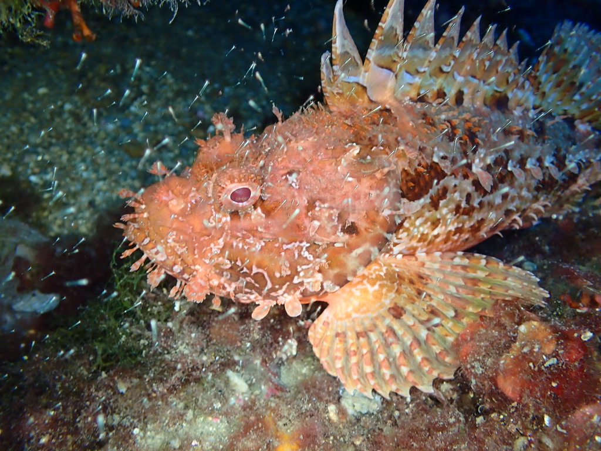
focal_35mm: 30
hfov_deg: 60.0
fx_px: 521
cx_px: 300
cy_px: 226
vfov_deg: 46.8
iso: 125
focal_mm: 5.4
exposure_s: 1/125
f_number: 2.3
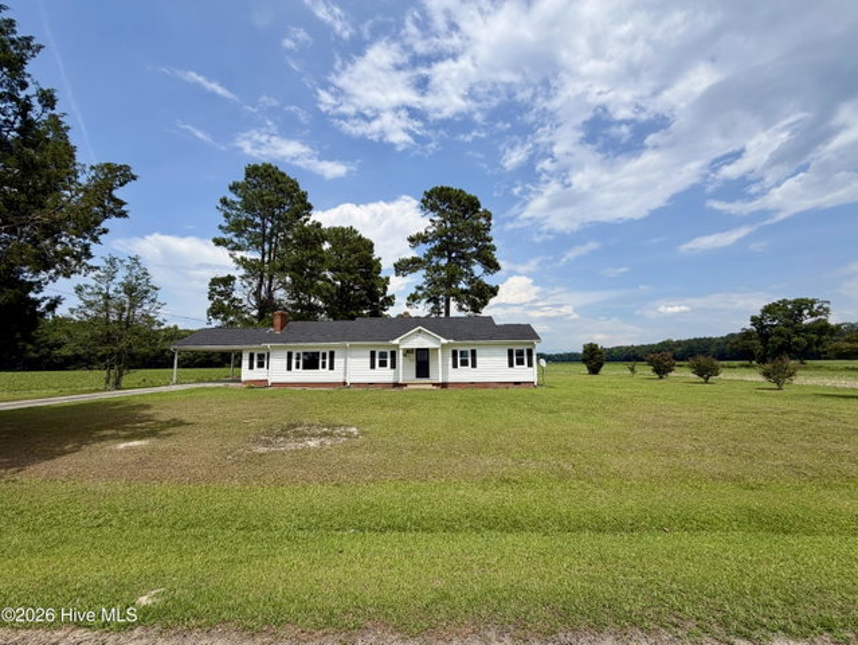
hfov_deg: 102.0
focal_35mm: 14
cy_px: 322
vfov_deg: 85.7
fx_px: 347
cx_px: 429
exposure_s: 1/1211
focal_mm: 2.22
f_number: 2.2
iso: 20
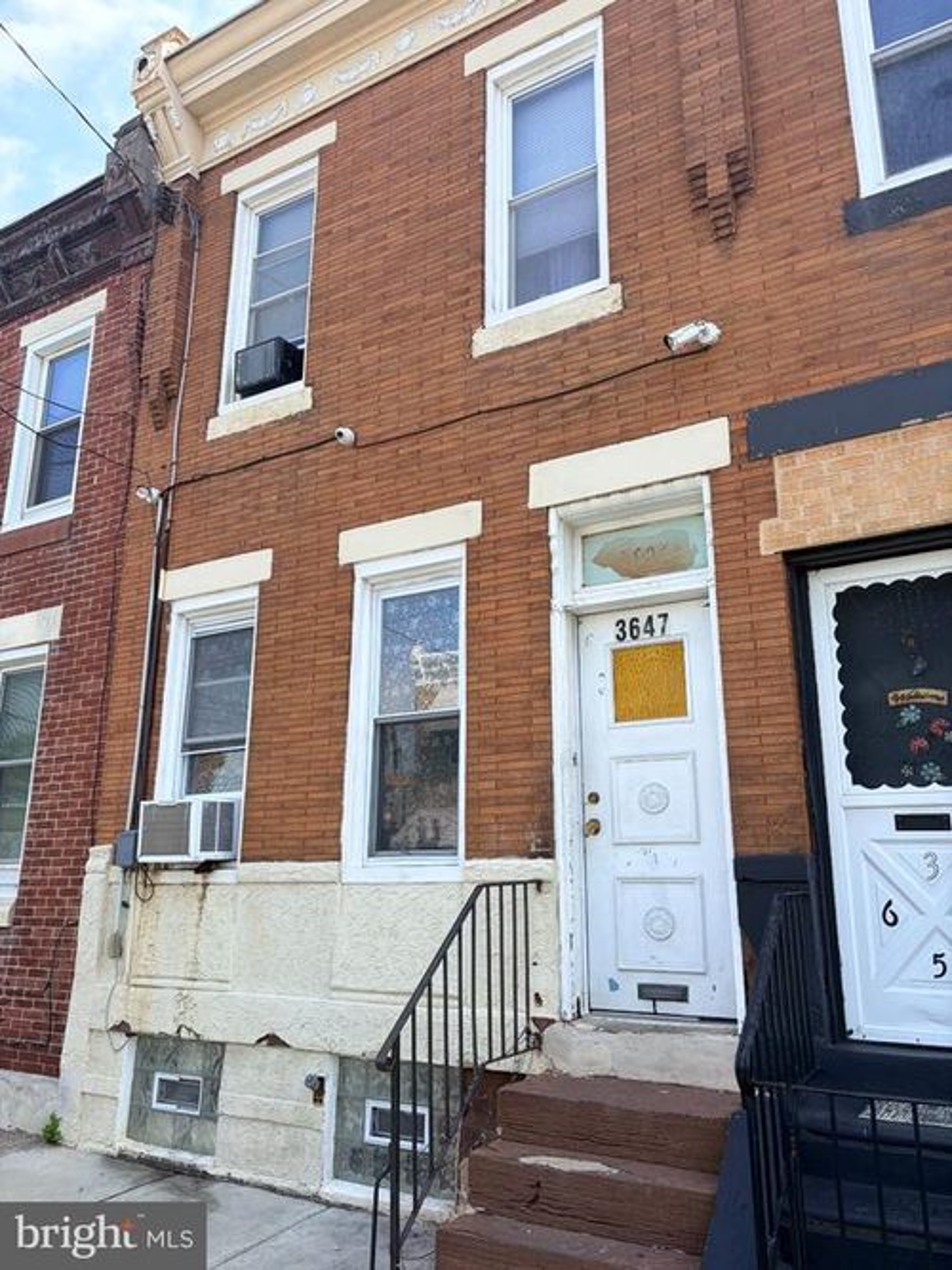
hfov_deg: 53.0
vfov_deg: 67.3
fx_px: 954
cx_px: 476
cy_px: 635
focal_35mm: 26
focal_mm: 5.96
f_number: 1.6
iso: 50
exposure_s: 1/1364
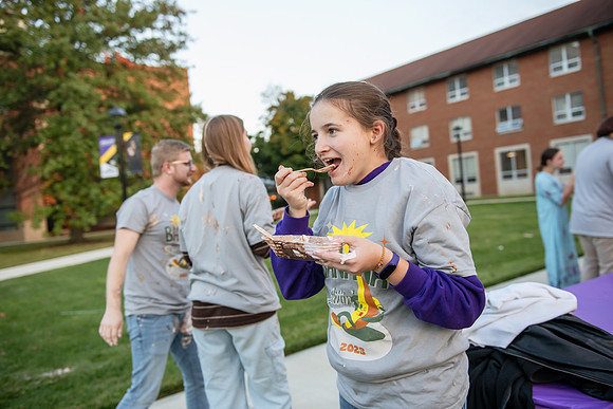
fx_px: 579
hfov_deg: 55.8
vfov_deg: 38.9
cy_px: 204
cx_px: 306
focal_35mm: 34
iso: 800
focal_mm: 34
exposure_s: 1/320
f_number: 3.2
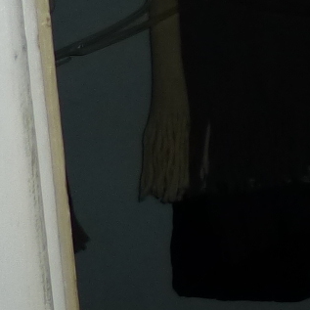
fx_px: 1388
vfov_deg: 12.4
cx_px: 589
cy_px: -77
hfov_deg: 11.6
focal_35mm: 137
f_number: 3.3
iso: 100
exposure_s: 1/60
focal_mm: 4.3
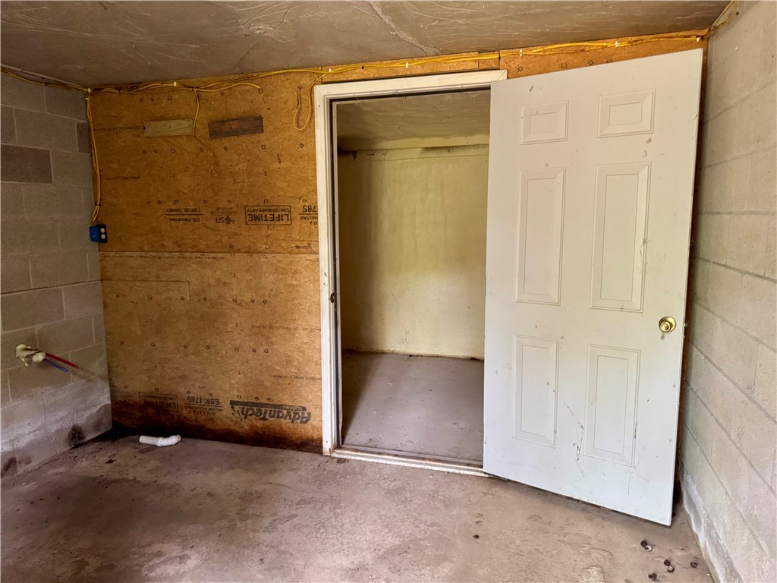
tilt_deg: -9.3
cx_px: 388
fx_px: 539
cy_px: 292
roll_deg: +0.6
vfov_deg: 56.8
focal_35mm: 24
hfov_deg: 71.6
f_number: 1.78
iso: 640
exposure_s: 1/60
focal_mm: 6.76
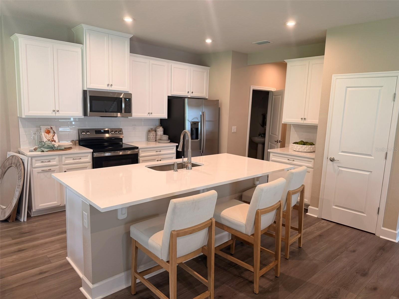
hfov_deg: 71.6
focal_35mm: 24
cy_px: 150
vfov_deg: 56.8
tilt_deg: -8.7
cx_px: 200
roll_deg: -1.8
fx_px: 277
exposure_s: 1/120
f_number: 1.78
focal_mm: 6.76
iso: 160
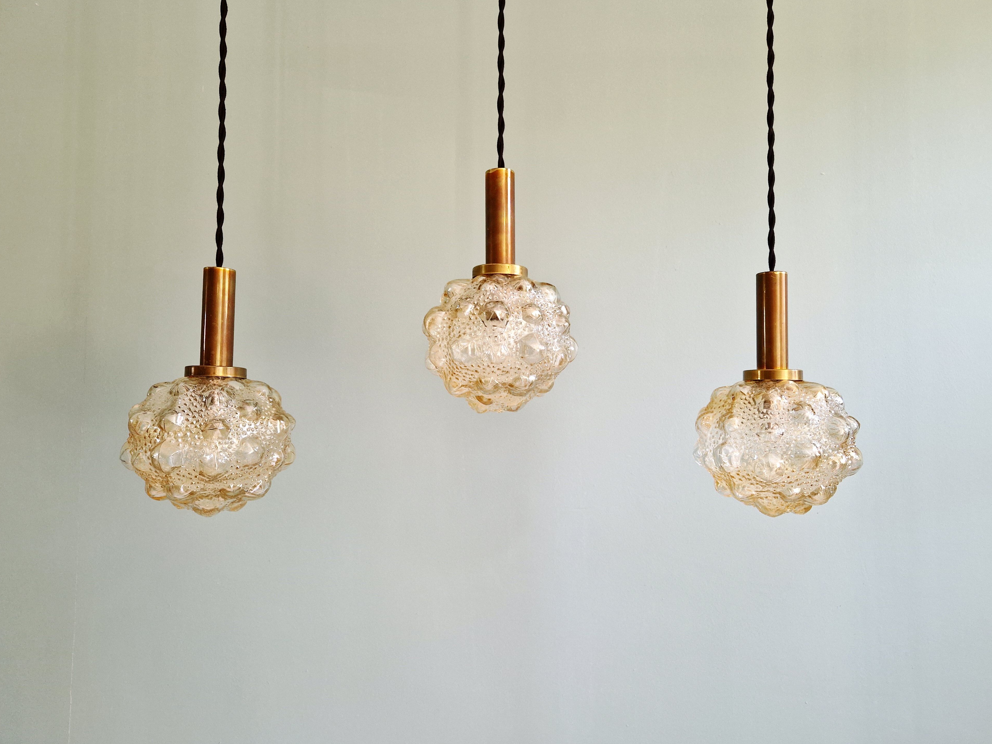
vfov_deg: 56.8
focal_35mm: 24
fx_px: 688
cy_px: 361
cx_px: 502
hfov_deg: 71.6
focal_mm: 5.4
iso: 250
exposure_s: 1/100
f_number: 1.8
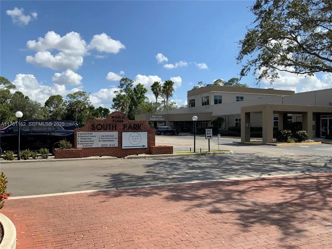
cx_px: 166
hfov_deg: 61.7
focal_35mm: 29
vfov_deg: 48.2
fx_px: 278
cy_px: 124
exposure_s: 1/2227
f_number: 1.8
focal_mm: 3
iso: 16
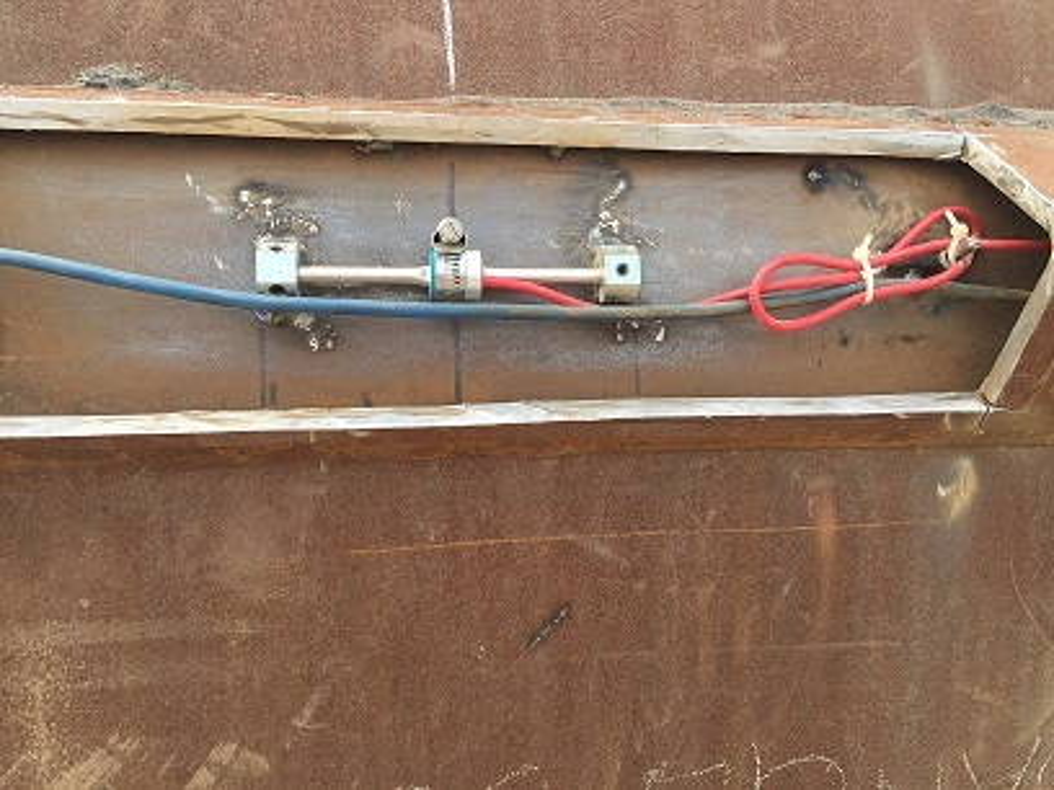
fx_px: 883
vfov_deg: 48.2
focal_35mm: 29
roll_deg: -2.9
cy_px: 395
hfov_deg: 61.7
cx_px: 527
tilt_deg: -23.7
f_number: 2.2
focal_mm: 4.15
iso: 32
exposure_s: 1/565
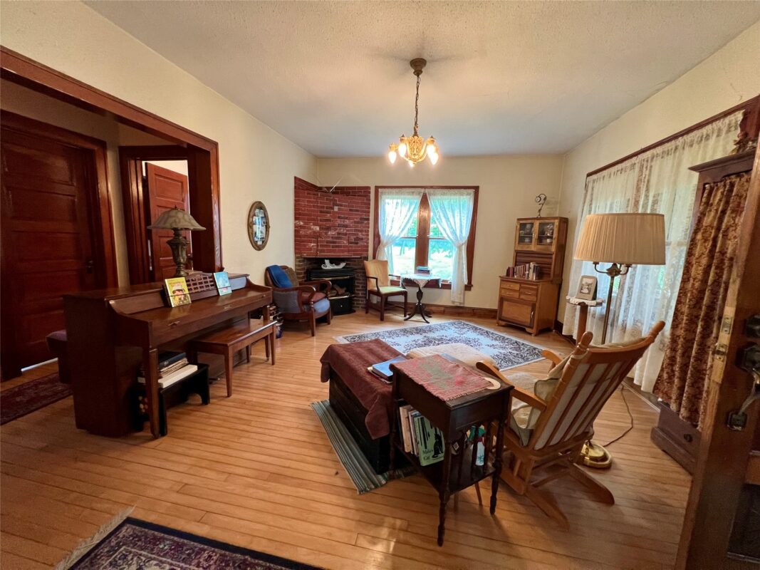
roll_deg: -1.5
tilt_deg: -8.4
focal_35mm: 13
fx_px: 285
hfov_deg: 106.2
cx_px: 380
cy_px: 285
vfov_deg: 89.9
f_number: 1.8
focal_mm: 1.57
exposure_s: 1/60
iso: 400
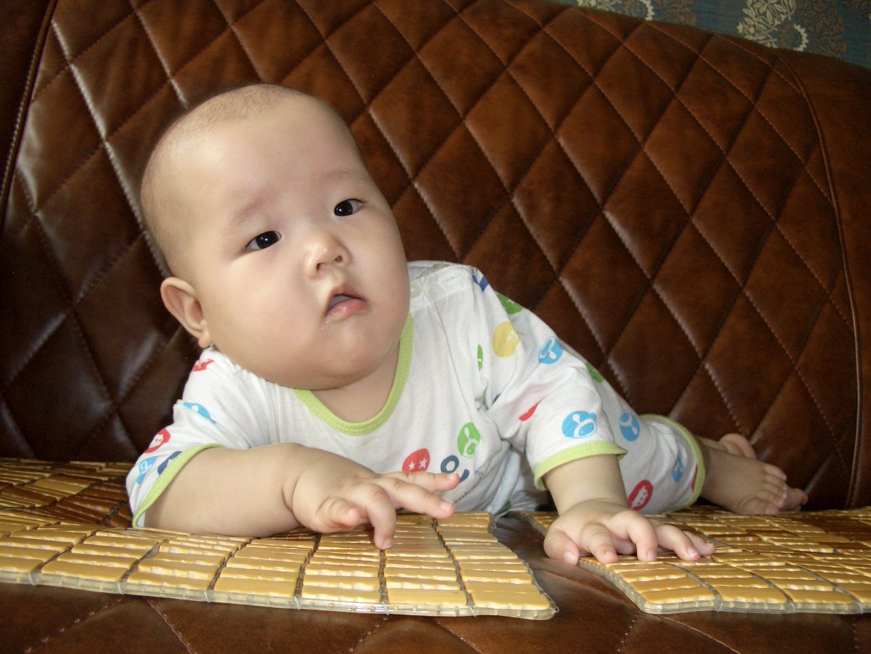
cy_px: 327
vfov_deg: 42.9
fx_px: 830
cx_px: 436
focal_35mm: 33
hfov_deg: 55.4
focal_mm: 7.1
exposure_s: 1/60
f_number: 2.8
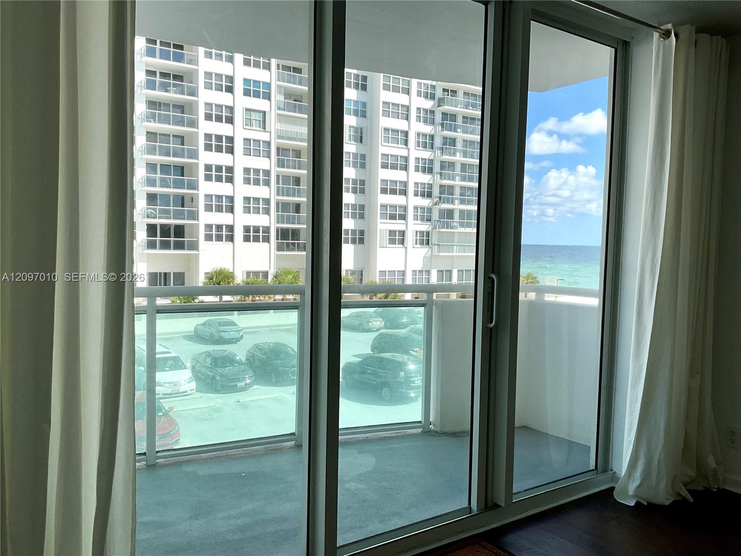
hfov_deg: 61.7
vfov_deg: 48.2
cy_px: 278
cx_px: 370
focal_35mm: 29
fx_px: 621
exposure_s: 1/770
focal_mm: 3
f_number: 1.8
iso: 16
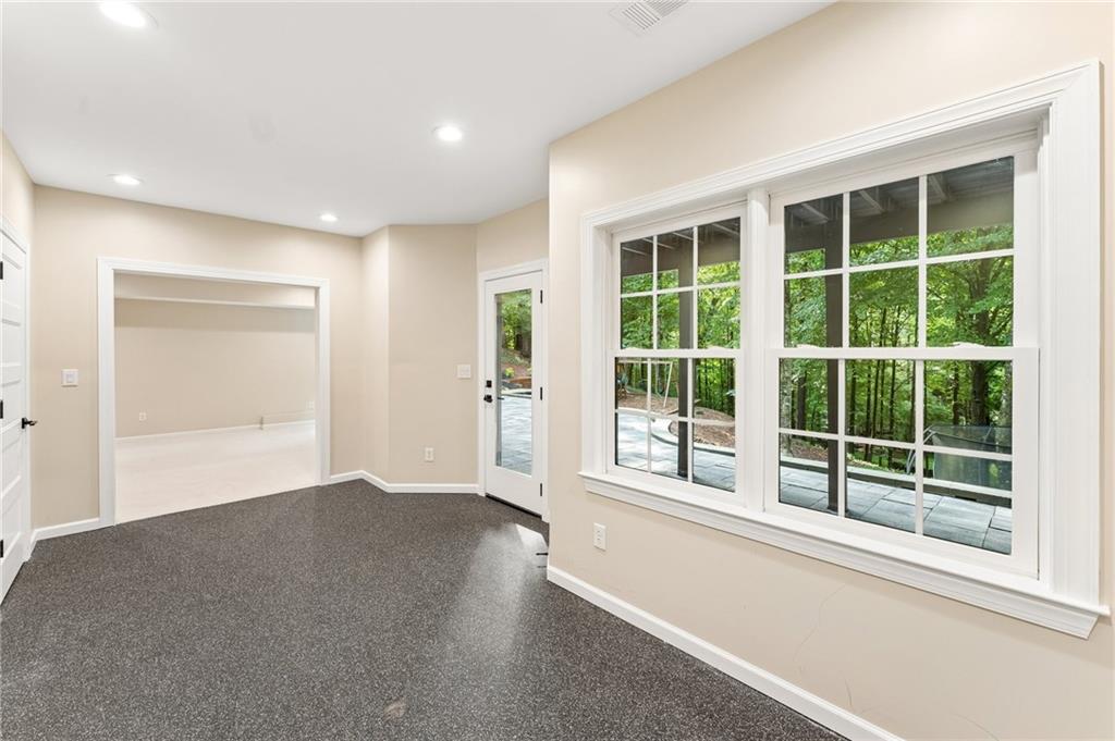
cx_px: 558
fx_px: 433
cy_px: 370
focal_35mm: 14
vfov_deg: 81.1
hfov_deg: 104.3
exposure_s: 1/10
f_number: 8
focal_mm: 14
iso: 320
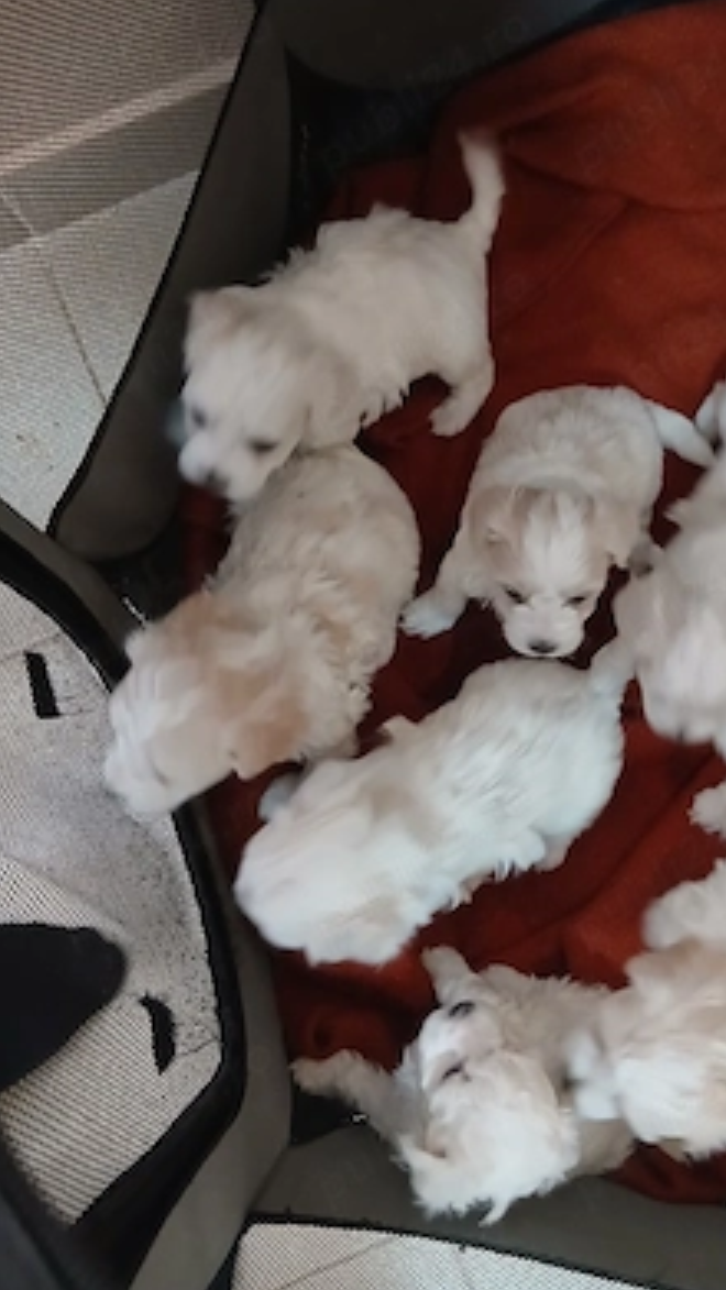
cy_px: 647
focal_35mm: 29
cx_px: 488
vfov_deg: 66.1
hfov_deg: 39.7
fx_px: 992
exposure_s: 1/20
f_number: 1.8
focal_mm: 3.98
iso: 500
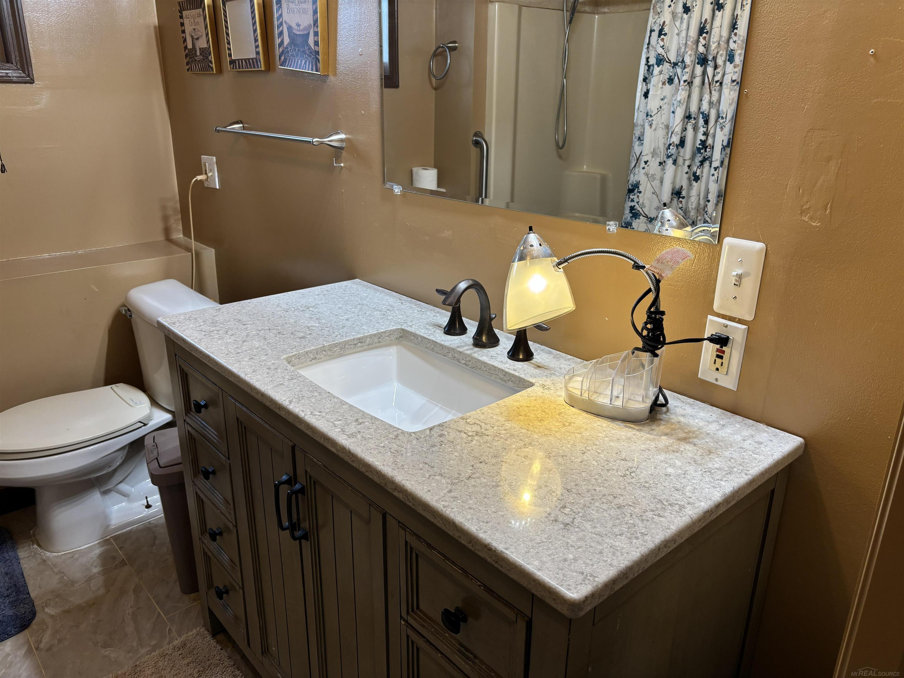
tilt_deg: -20.7
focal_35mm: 26
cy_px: 339
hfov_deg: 67.3
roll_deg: +0.1
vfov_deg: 53.1
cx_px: 452
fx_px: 679
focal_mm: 5.96
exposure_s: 1/60
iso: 80
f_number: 1.6
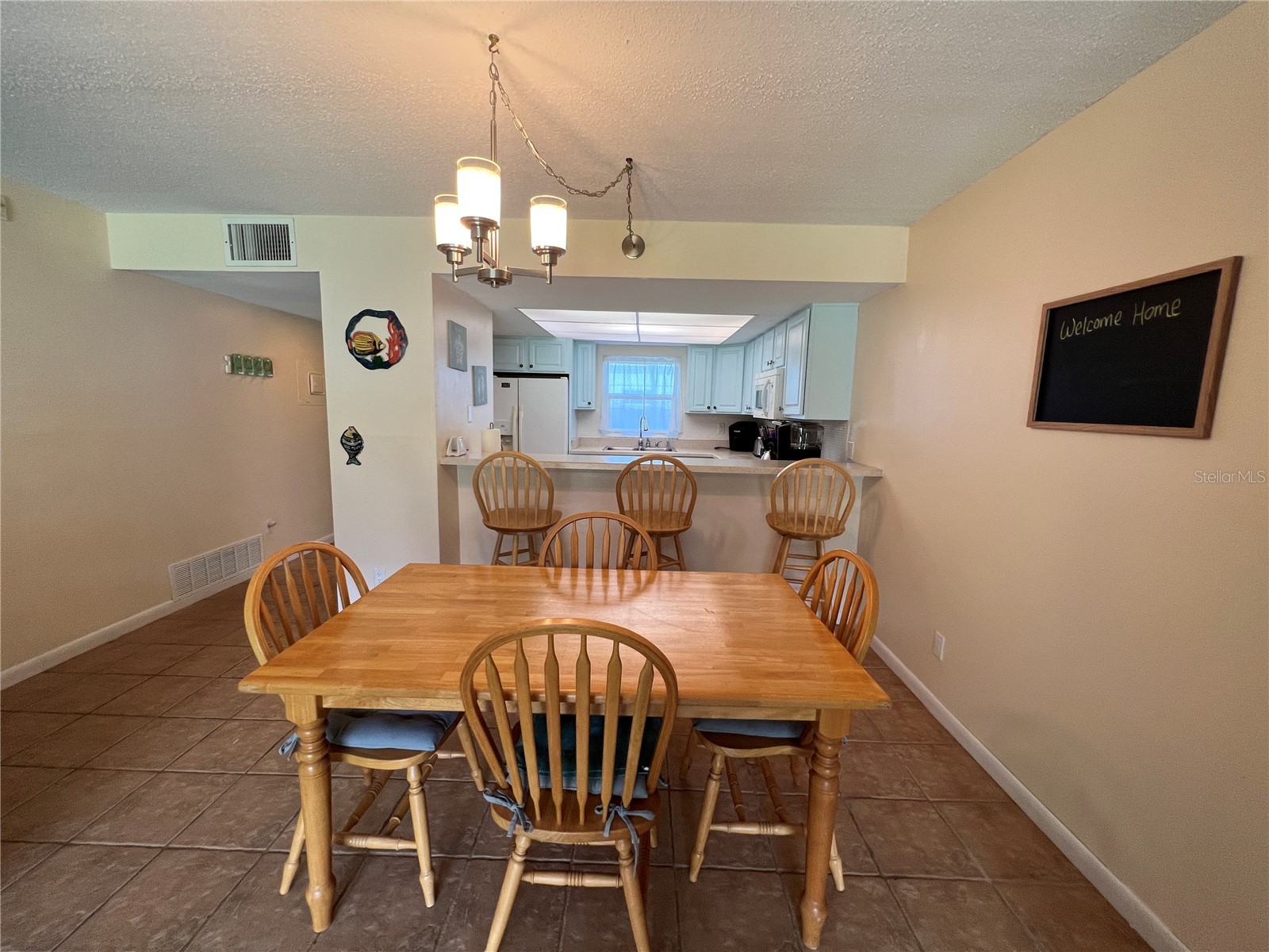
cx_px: 634
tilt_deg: -7.5
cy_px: 476
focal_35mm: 13
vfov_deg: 89.9
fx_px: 477
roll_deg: -1.2
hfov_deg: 106.2
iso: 125
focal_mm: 1.57
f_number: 1.8
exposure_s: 1/120
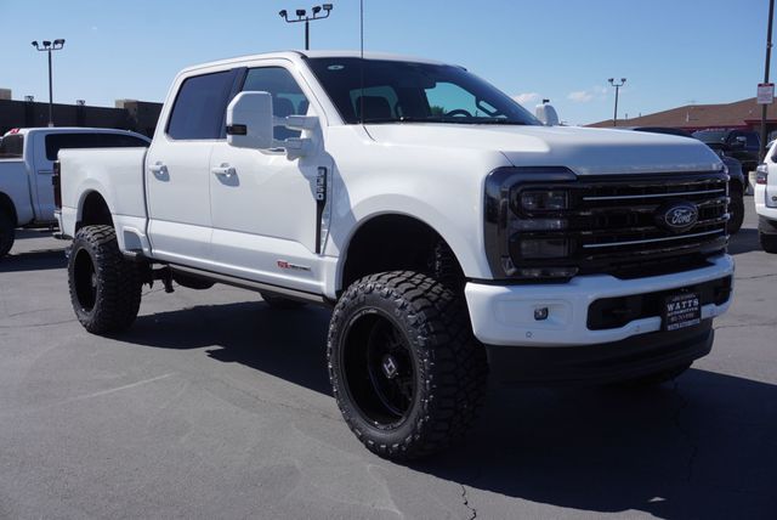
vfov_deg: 35.6
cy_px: 260
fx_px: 810
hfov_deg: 51.2
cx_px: 388
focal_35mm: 38
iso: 100
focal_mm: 25
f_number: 8
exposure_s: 1/250
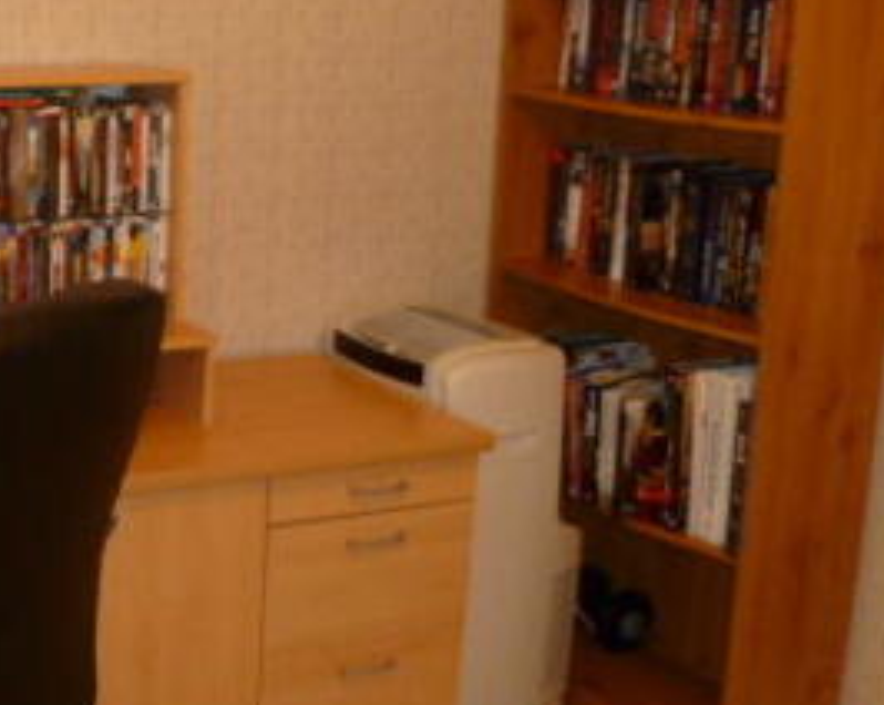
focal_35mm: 60
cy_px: 391
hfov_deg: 29.7
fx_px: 1567
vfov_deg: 25.3
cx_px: 38
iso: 250
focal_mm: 5
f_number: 3.3
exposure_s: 1/30
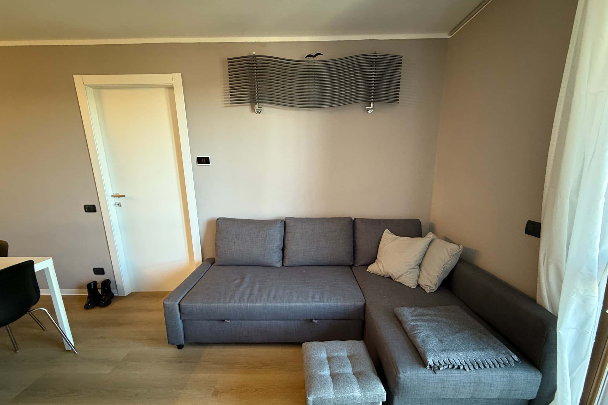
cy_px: 228
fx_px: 253
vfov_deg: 77.0
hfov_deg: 100.4
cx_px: 306
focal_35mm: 15
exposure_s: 1/50
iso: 320
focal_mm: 2.22
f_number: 2.2
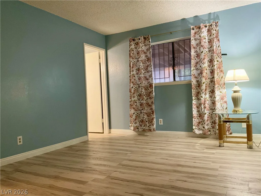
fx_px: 219
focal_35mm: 29
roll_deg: +2.3
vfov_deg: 48.2
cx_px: 130
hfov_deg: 61.7
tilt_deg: -0.7
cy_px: 98
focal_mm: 3
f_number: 1.8
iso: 250
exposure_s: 1/60
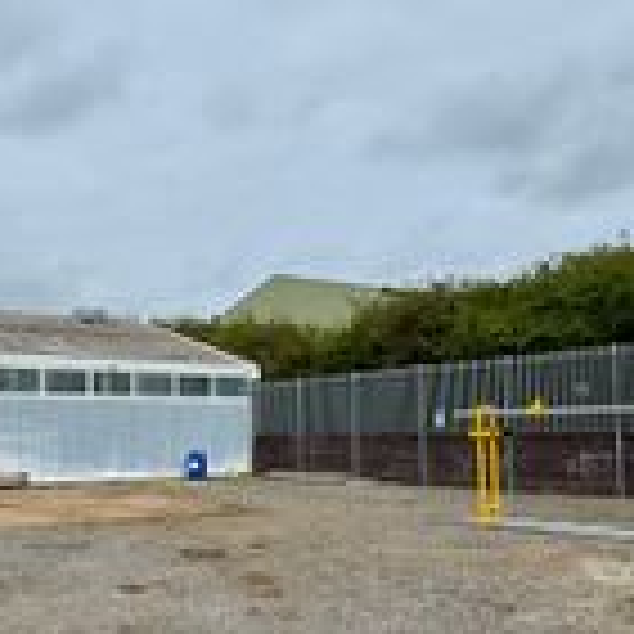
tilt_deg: +5.4
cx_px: 238
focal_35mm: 35
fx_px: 725
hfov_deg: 46.8
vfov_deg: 46.9
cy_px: 387
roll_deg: +2.2
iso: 50
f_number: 2.2
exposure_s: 1/2985
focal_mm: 2.22
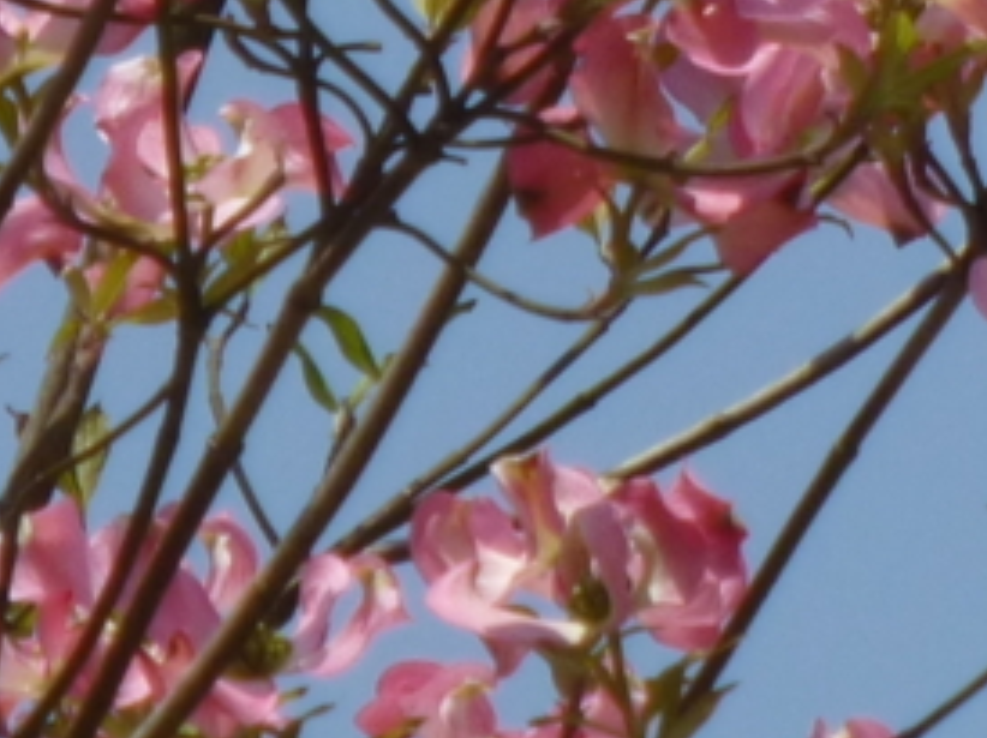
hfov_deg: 1.7
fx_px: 33160
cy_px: -641
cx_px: 2006
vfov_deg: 1.3
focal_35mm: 1164
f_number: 5.5
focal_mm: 35.6
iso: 100
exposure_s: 1/800
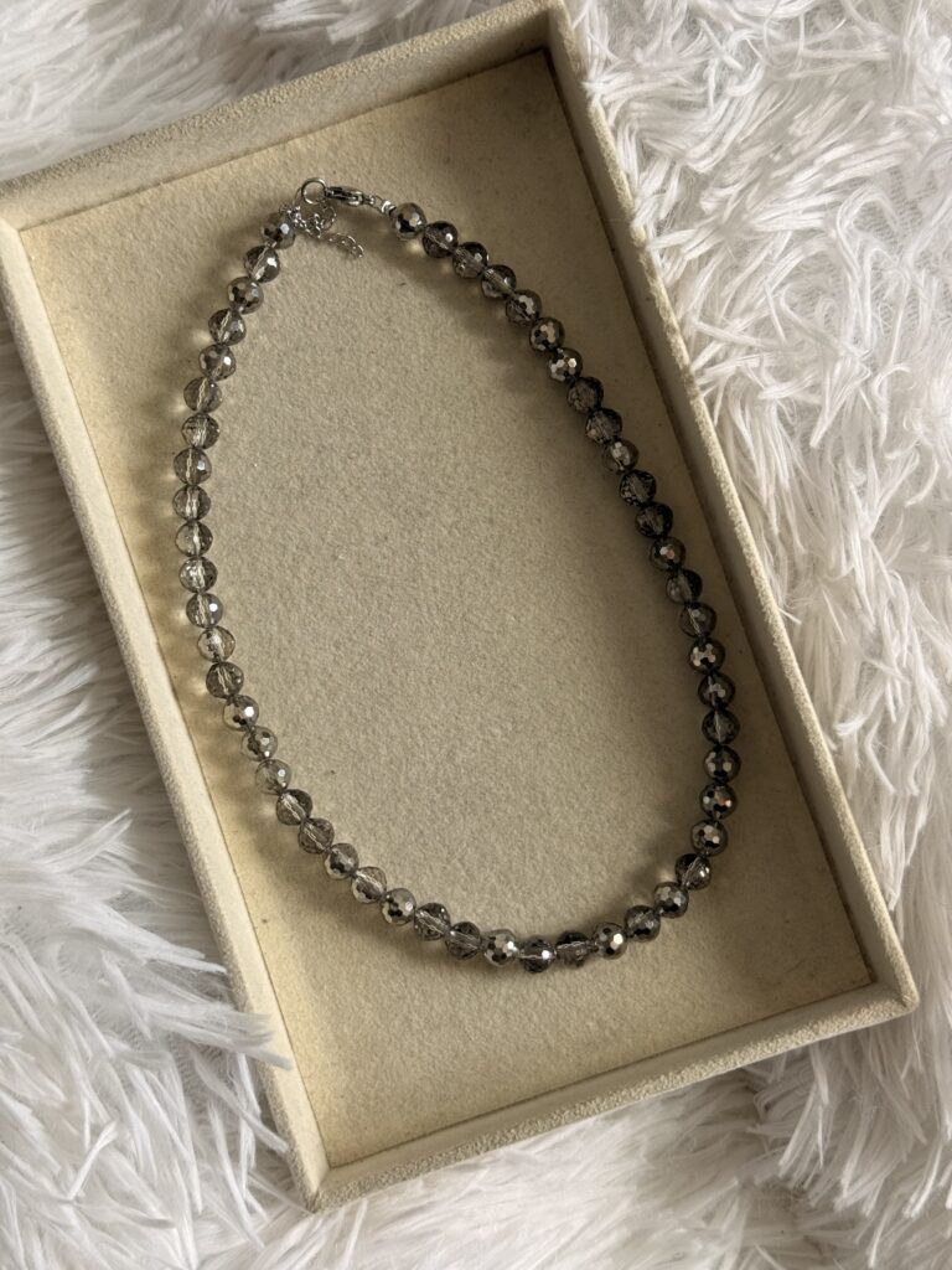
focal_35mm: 48
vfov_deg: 39.7
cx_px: 476
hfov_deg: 30.3
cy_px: 635
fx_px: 1760
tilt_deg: -82.4
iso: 64
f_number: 1.78
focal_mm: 6.76
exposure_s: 1/126
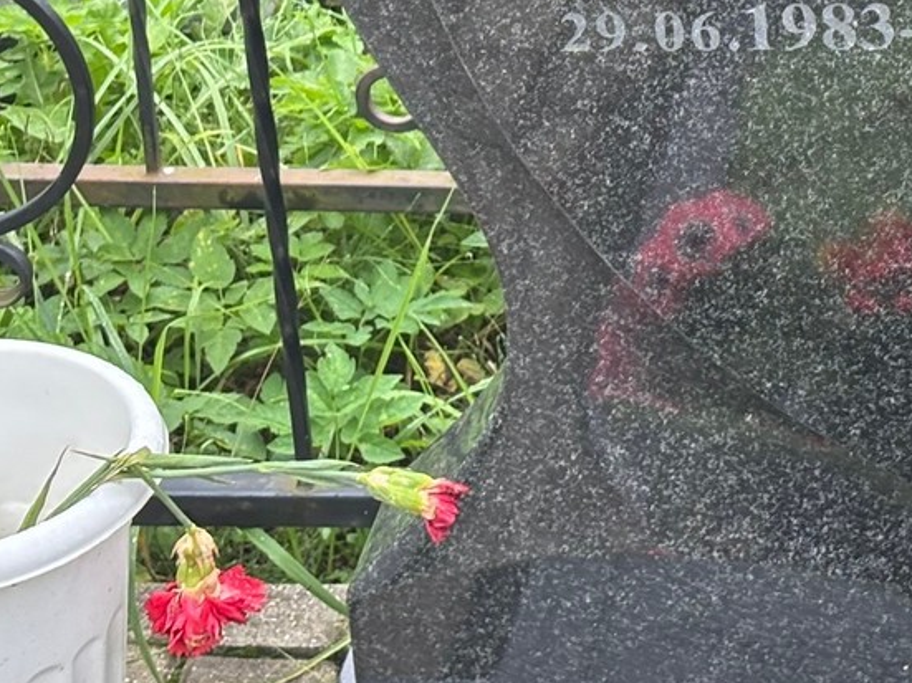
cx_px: 780
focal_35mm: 136
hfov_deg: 14.4
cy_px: -114
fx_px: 3582
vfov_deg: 10.7
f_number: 1.6
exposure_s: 1/227
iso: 32
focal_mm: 5.96
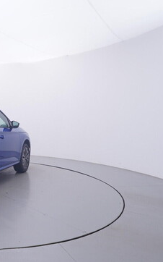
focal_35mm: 35
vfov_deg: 55.6
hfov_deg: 31.1
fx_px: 247
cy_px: 131
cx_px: -30
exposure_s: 1/80
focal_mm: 15
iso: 200
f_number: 5
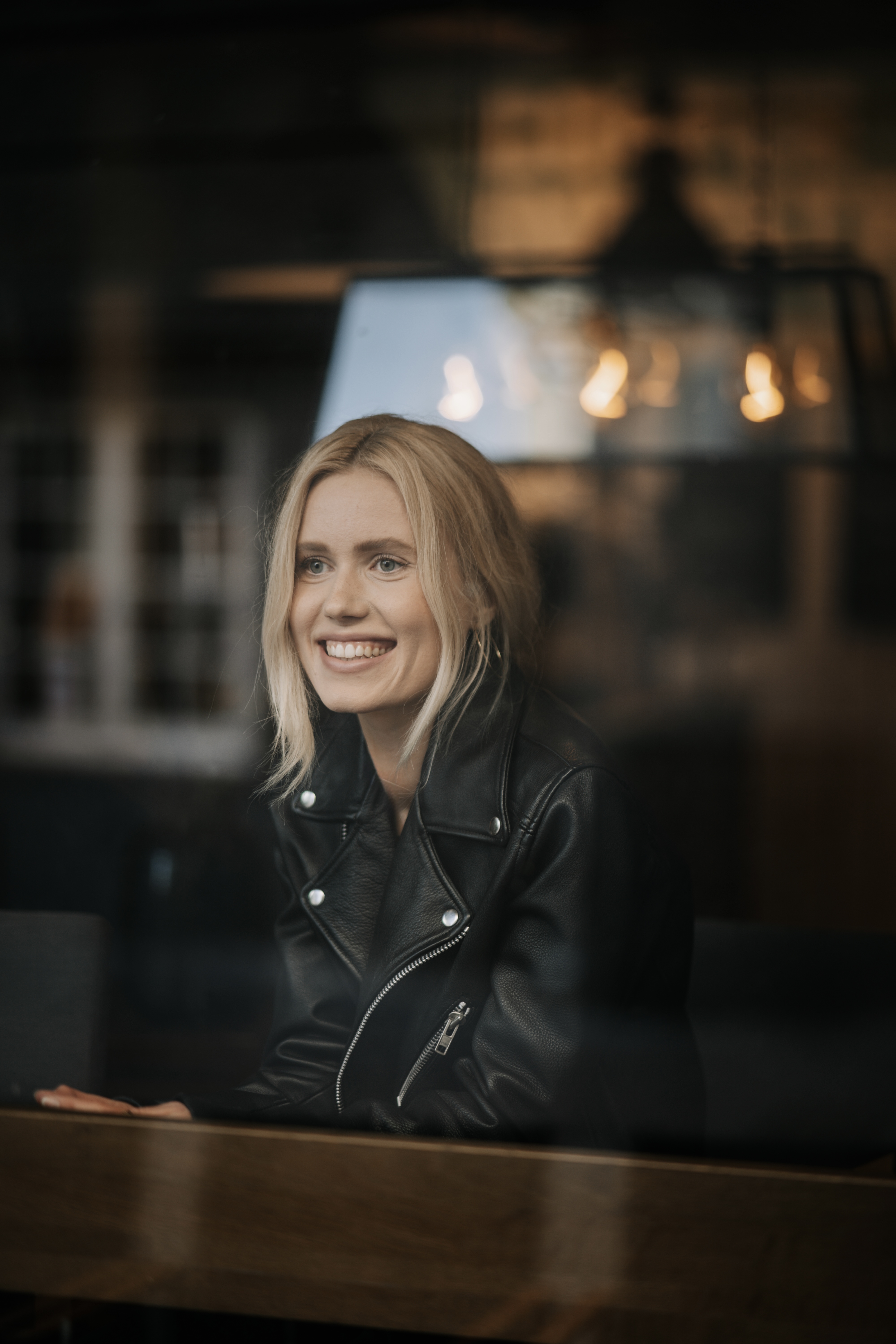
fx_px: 3173
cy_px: 672
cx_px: 448
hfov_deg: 16.1
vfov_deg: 23.9
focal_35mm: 85
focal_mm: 85
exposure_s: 1/200
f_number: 1.4
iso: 100
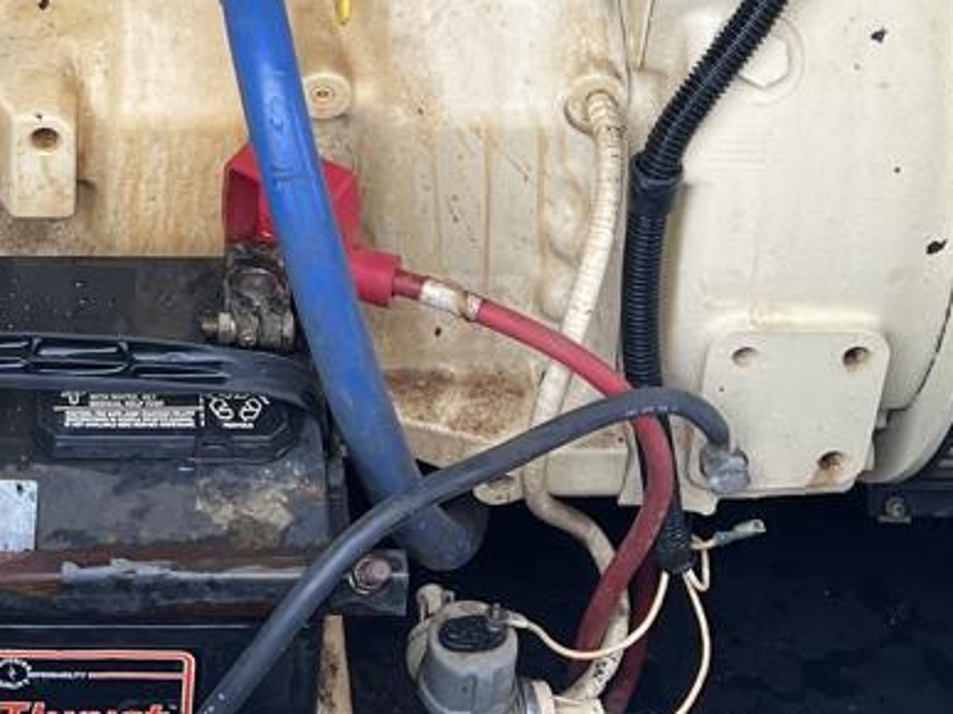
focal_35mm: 86
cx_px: 175
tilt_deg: -31.8
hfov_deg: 22.4
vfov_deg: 15.6
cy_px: -416
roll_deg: -1.4
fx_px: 2367
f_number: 1.5
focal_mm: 5.7
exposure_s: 1/316
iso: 50
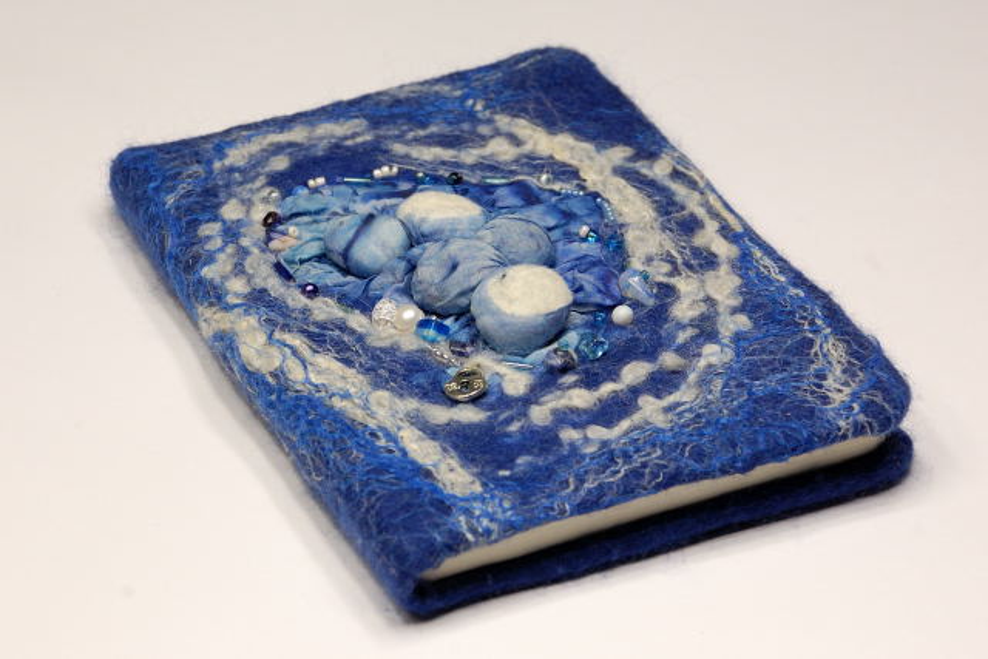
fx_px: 3088
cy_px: 330
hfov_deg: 18.2
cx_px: 494
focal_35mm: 112
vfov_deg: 12.2
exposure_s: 1/100
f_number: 8
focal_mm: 75
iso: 800
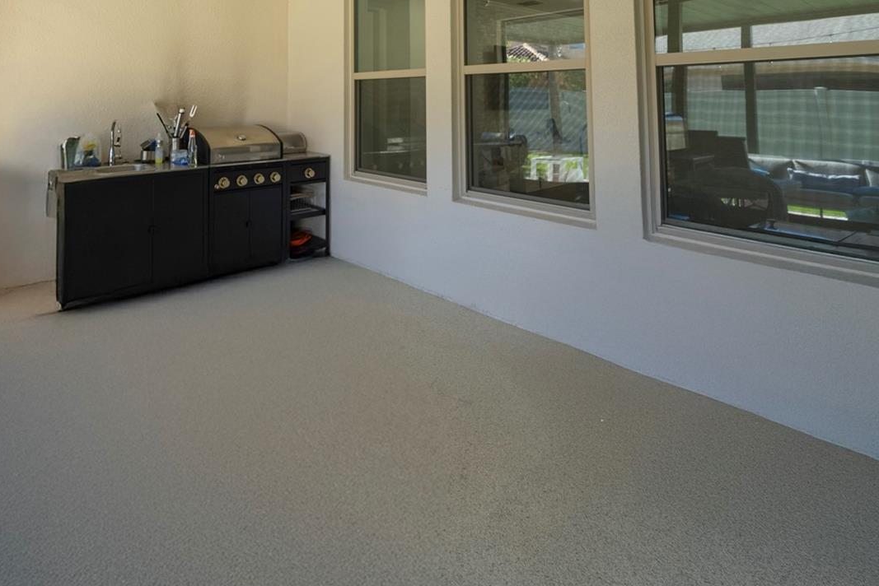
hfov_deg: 88.5
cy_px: 202
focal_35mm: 18
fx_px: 440
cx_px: 339
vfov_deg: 65.9
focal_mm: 12
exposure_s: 1/40
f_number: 5.6
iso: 160
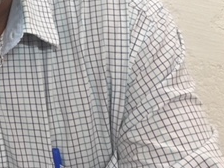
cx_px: -77
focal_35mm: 83
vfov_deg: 16.8
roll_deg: +0.4
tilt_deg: -1.1
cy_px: -50
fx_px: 537
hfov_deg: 21.1
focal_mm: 4.15
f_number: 2.2
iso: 160
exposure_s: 1/30
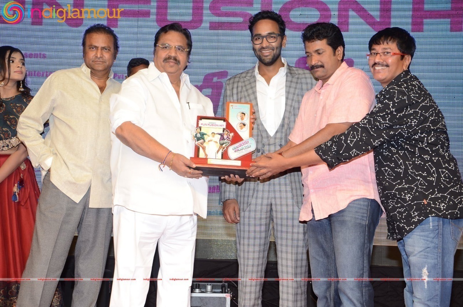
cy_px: 154
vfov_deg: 23.7
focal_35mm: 57
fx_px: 732
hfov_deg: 35.1
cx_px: 232
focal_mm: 38
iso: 320
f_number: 5.6
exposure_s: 1/125
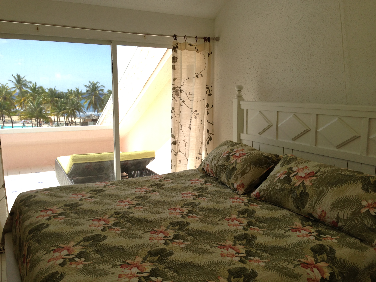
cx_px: 188
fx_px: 358
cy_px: 141
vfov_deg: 42.9
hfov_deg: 55.4
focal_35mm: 33
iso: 50
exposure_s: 1/553
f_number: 2.4
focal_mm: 4.12
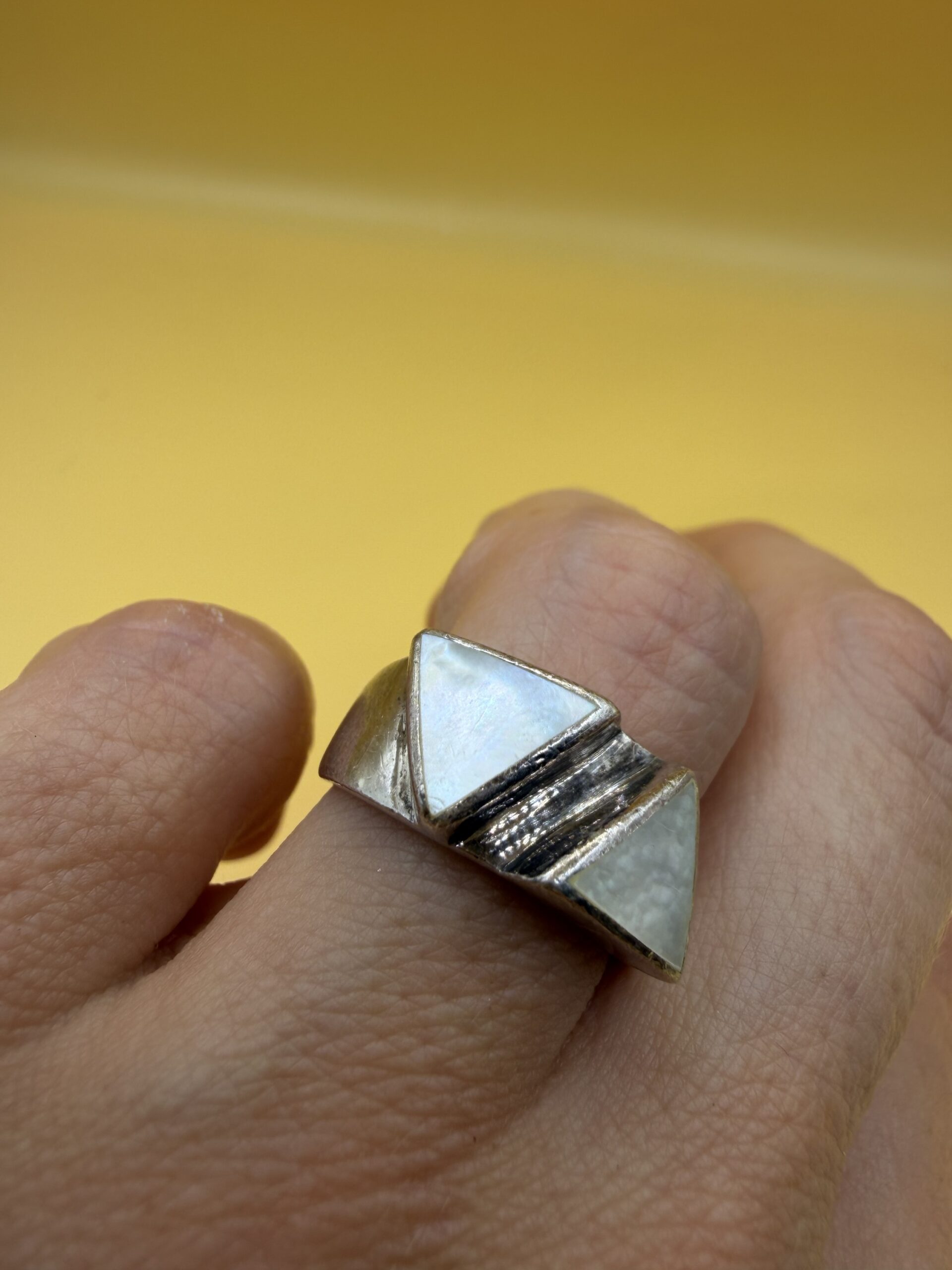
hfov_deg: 56.8
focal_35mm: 24
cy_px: 635
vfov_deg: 71.6
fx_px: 880
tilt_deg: -50.6
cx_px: 476
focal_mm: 2.22
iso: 25
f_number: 2.2
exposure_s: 1/100
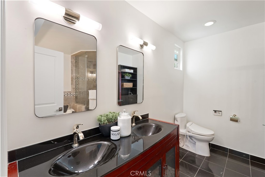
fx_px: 118
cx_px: 132
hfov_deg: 96.7
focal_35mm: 16
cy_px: 88
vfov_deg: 73.8
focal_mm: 16
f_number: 9
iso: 800
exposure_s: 1/10
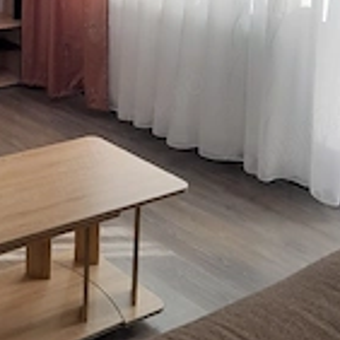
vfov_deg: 24.8
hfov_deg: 25.0
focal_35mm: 65
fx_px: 722
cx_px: -12
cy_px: -29
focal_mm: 3.98
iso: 40
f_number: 1.8
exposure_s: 1/60.2
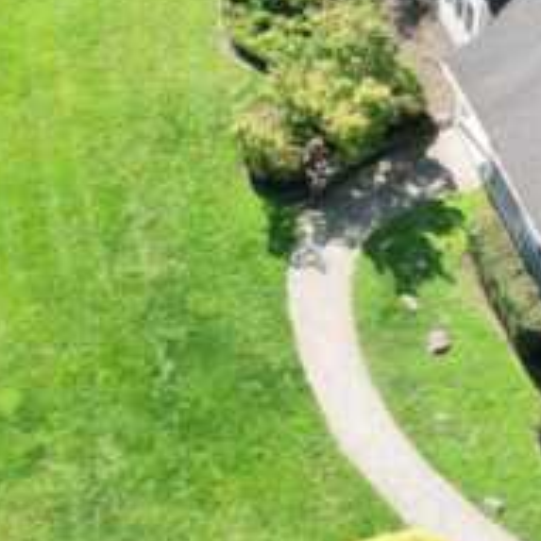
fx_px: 1768
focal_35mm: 100
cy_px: 132
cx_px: 280
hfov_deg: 17.4
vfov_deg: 17.3
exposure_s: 1/725
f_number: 2.8
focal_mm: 8.38
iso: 110
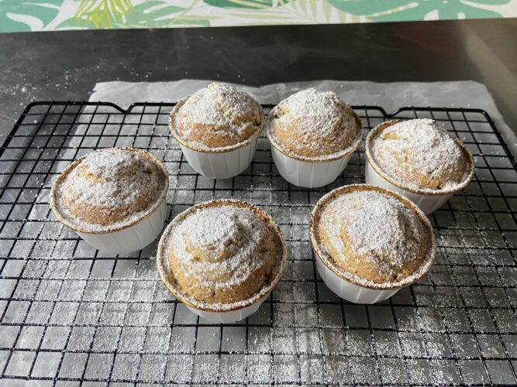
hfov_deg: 67.3
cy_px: 194
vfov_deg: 53.0
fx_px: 388
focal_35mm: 26
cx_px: 258
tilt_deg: -49.7
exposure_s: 1/60
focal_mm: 4.25
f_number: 1.8
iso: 160
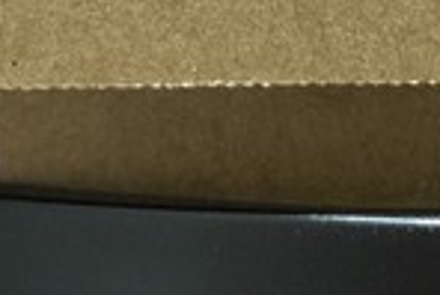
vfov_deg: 5.1
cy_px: -416
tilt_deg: -14.6
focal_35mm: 263
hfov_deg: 7.8
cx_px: 431
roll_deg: +1.4
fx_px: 3218
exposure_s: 1/30
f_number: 1.78
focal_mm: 6.76
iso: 500
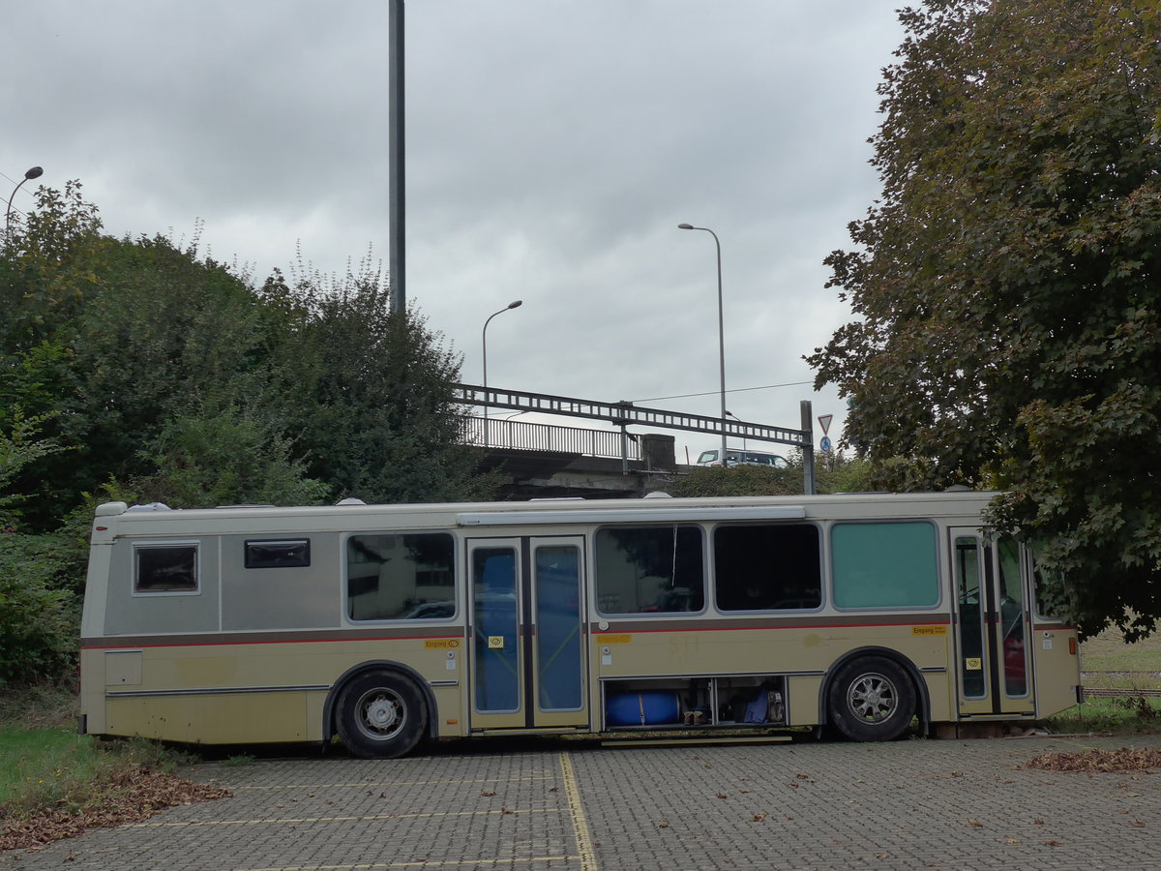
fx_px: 1543
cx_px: 580
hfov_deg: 41.2
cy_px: 436
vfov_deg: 31.5
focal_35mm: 46
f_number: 4
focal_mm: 9.5
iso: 160
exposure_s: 1/640
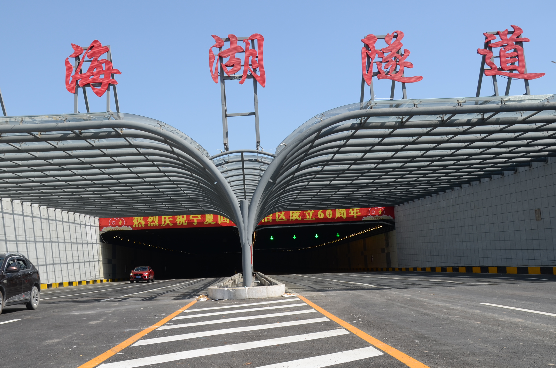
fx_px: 539
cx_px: 239
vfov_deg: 37.5
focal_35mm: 35
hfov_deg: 54.3
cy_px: 142
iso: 100
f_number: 8
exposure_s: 1/250
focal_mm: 18
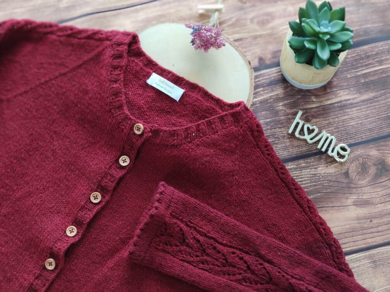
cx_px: 195
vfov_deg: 35.1
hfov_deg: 45.8
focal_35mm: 41
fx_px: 462
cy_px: 146
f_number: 2
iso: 599
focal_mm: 8.16
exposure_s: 1/33
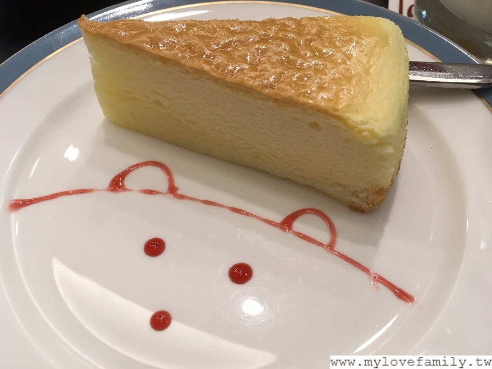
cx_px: 246
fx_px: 412
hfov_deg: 61.7
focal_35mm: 29
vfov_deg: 48.2
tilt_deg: -51.8
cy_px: 184
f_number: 2.2
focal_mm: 4.15
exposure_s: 1/30
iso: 64
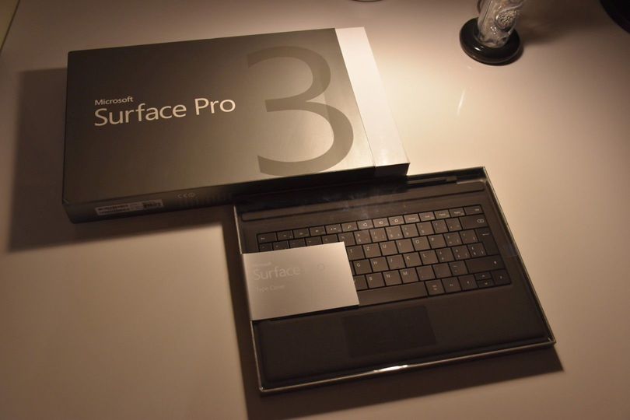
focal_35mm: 34
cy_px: 210
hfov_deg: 55.1
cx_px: 315
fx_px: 604
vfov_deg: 38.4
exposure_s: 1/60
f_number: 4
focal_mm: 23
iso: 560
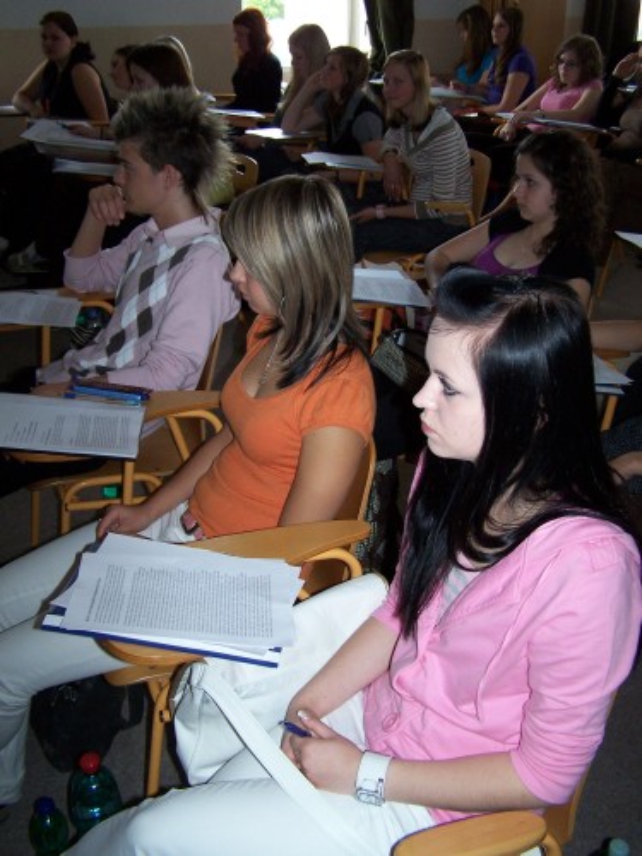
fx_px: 940
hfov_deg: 37.7
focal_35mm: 38
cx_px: 321
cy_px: 428
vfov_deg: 49.0
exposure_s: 1/60
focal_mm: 6.3
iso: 140
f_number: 2.8
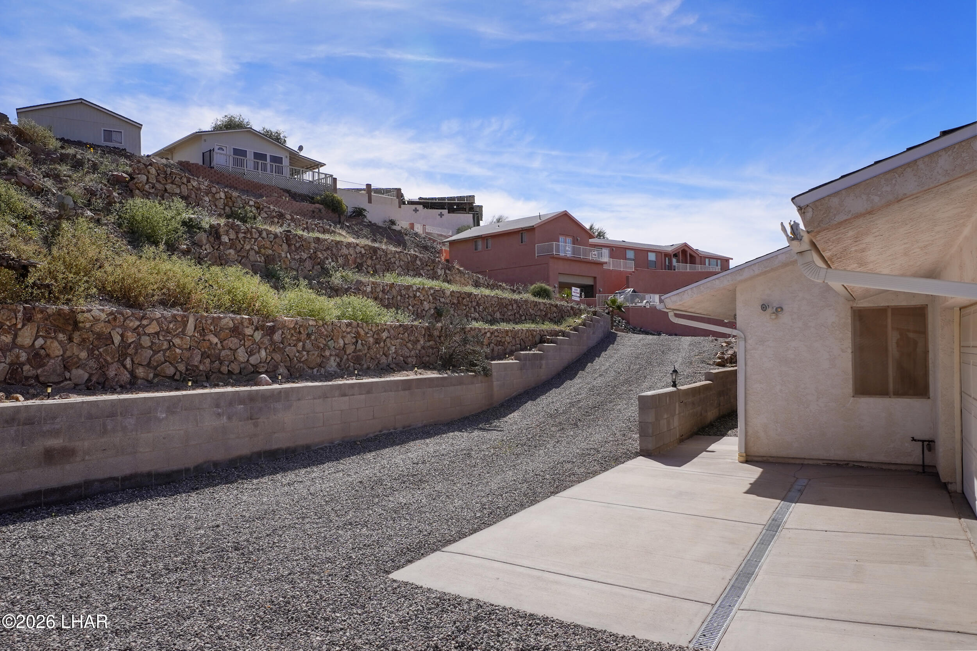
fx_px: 733
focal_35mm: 27
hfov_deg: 67.4
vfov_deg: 47.9
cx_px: 488
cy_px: 326
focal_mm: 18
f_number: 9
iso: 320
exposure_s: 1/320
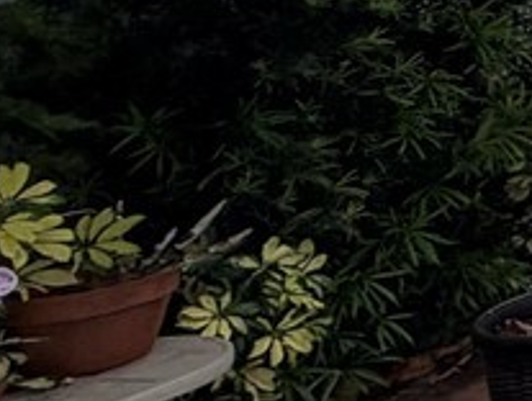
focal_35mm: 108
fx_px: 1663
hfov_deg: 9.1
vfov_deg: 12.3
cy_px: -375
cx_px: 1940
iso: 20
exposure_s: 1/1167
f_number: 2.2
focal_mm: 2.22
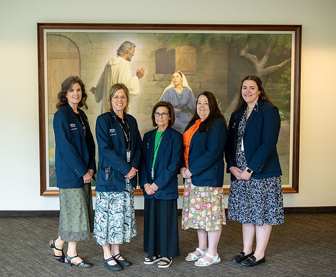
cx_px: 148
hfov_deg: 42.7
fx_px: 429
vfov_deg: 35.7
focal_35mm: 43
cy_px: 139
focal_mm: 35
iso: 640
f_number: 3.5
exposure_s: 1/125
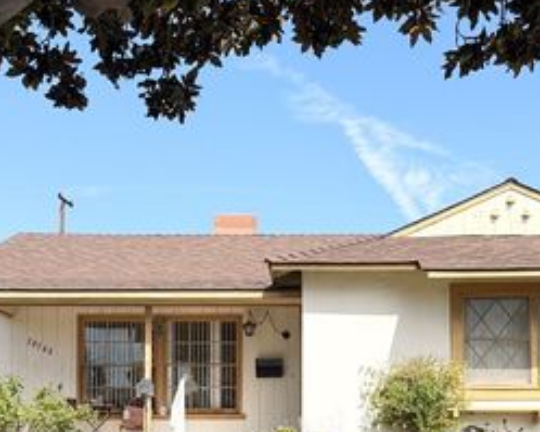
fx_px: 751
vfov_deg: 30.7
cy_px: 383
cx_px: 239
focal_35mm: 47
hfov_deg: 39.5
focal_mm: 6.76
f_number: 1.78
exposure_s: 1/3021
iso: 80
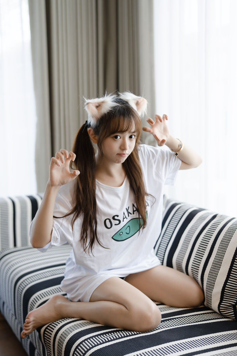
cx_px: 118
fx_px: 494
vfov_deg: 39.6
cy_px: 178
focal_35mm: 50
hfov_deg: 27.0
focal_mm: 50
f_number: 1.8
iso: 100
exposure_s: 1/60
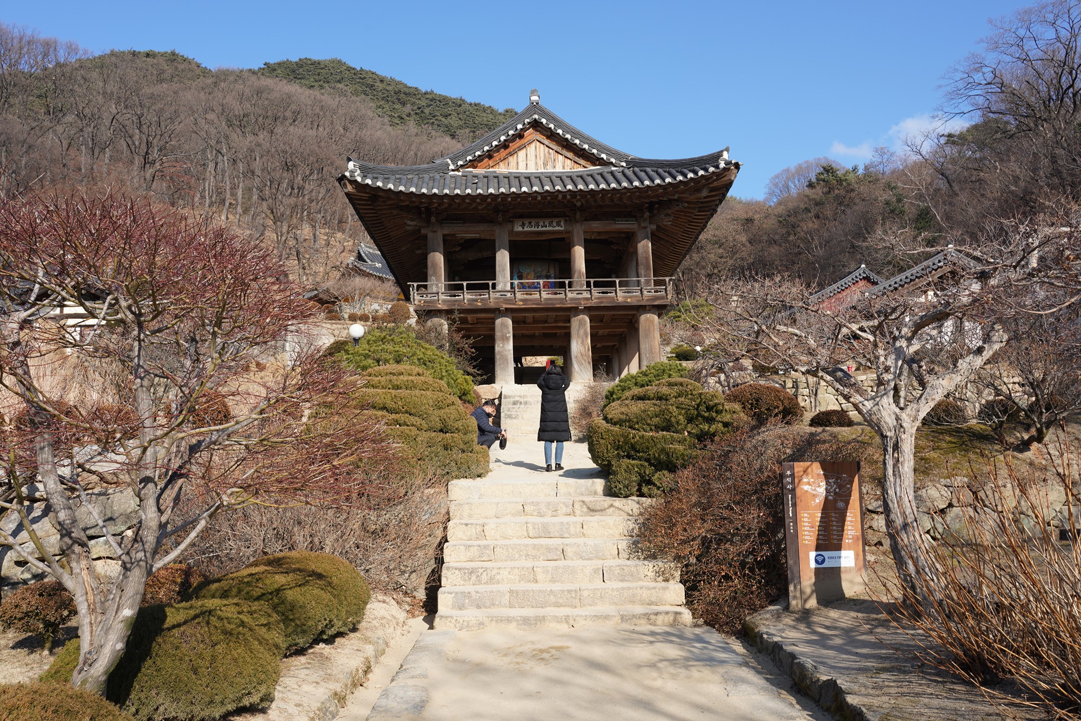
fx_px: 901
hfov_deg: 61.9
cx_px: 540
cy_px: 360
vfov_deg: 43.6
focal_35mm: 30
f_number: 11
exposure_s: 1/100
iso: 100
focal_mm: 30
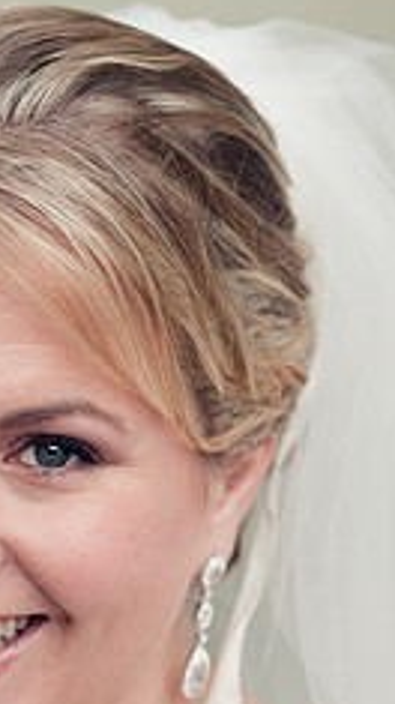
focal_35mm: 170
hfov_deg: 7.1
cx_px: 34
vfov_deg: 12.6
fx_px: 3169
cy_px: 632
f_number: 3.5
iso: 400
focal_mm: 85
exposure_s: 1/640
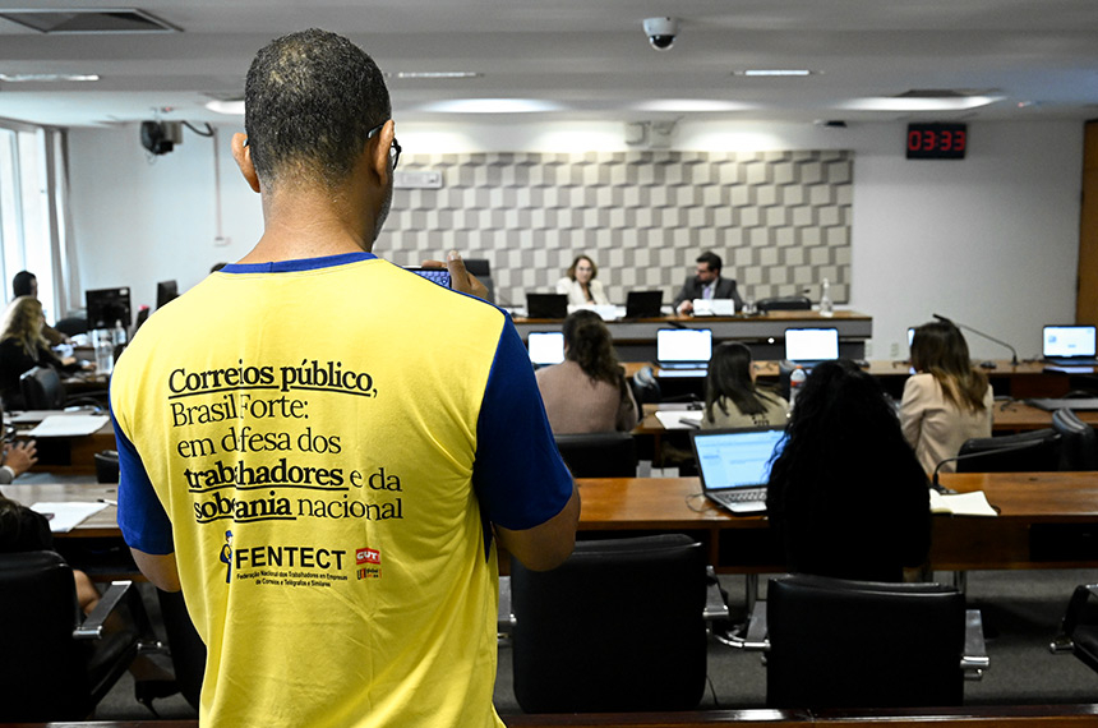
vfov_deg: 36.7
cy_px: 364
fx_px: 1096
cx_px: 549
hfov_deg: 53.2
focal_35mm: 36
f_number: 4
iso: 2500
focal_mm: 24
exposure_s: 1/160
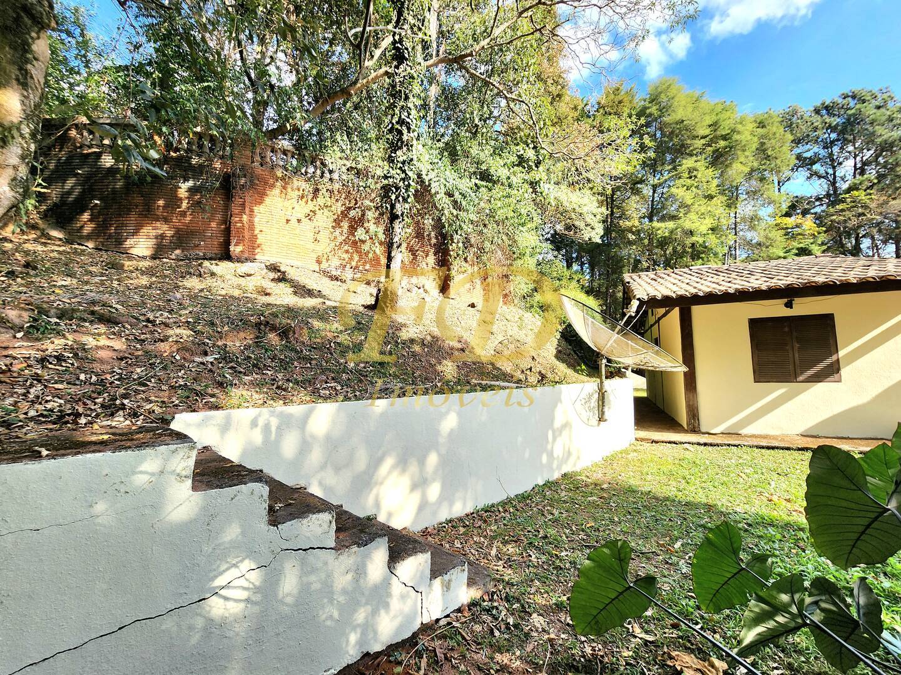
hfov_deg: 106.2
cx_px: 450
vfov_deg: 89.9
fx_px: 338
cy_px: 338
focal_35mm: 13
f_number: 2.2
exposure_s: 1/625
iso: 50
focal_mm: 2.2
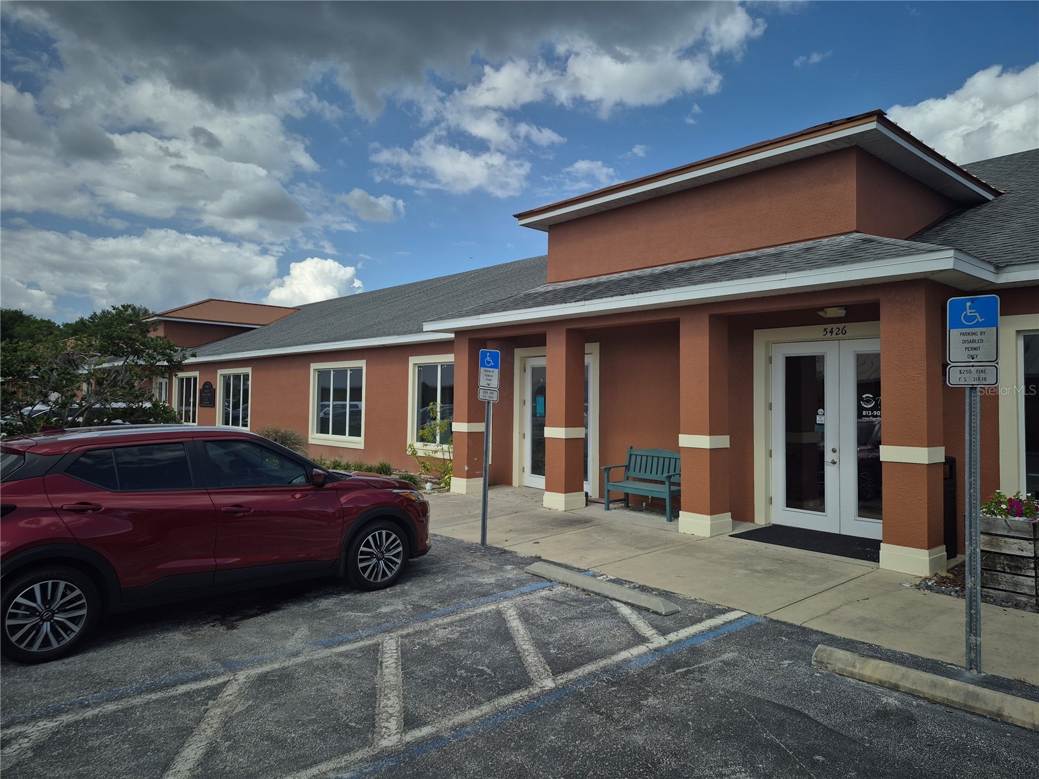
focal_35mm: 23
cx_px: 520
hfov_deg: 73.9
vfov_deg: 58.9
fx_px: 690
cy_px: 390
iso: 25
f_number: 1.8
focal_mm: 5.4
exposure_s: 1/1560
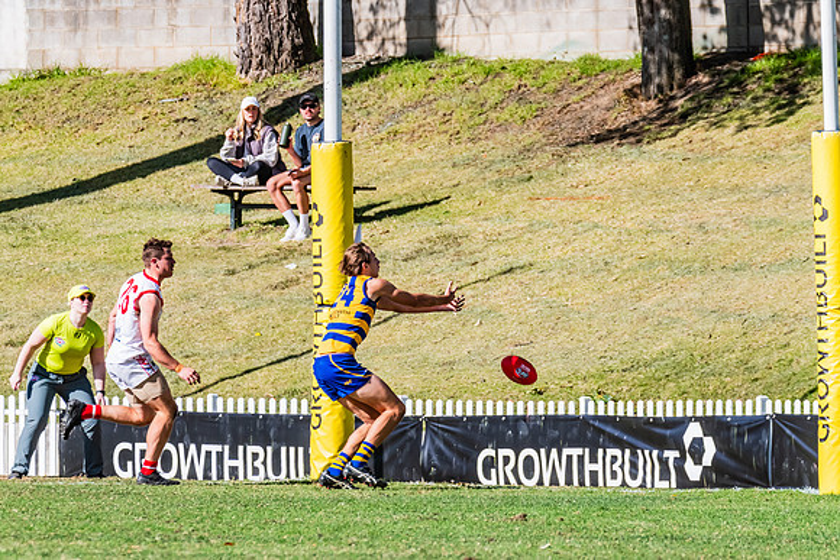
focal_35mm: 457
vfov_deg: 3.0
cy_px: 246
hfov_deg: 4.5
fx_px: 10660
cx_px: 406
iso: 800
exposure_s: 1/1600
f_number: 11
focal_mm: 380
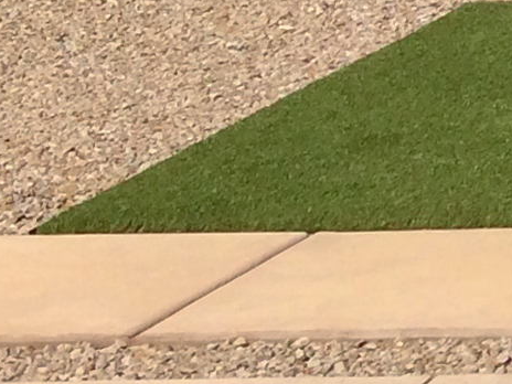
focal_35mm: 204
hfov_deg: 7.8
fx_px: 3017
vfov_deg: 6.8
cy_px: -604
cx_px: 1735
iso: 32
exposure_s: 1/3425
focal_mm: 4.15
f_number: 2.2
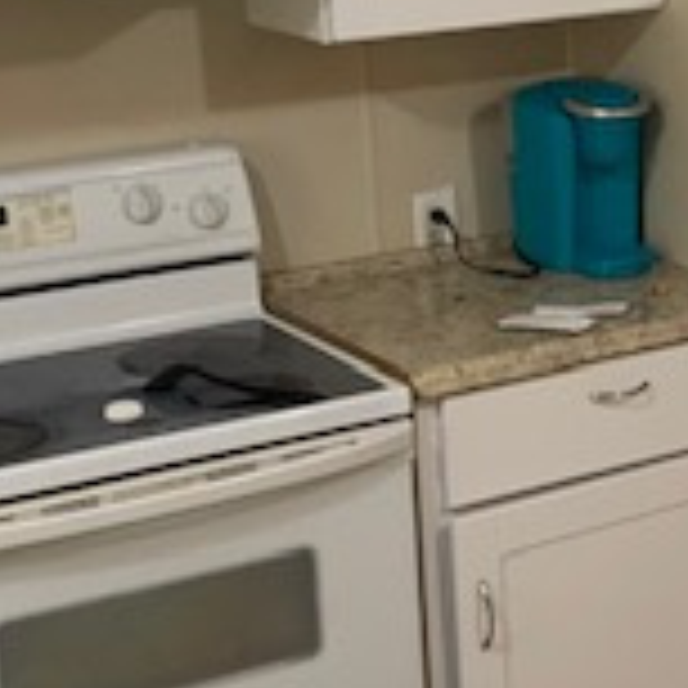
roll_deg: +2.8
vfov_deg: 18.0
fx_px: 2159
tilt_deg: -12.9
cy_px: 189
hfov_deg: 17.6
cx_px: 710
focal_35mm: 96
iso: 160
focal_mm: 4.25
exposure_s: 1/60
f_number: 1.8
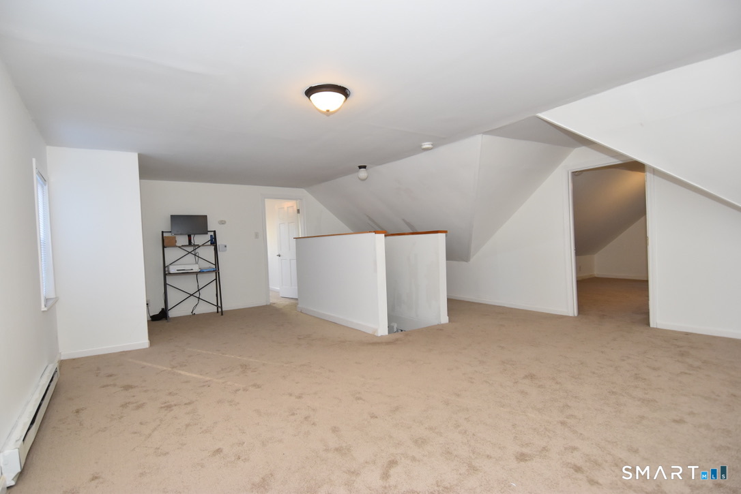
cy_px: 247
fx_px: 371
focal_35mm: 18
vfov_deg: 67.4
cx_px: 370
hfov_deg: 90.0
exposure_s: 1/80
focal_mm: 12
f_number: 4.5
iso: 800
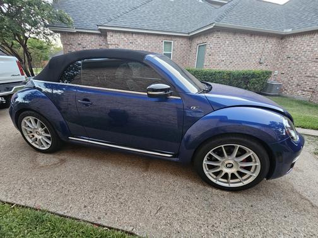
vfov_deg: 89.9
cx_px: 159
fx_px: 119
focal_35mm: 13
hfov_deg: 106.2
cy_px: 119
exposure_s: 1/30
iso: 400
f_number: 2.2
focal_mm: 2.2
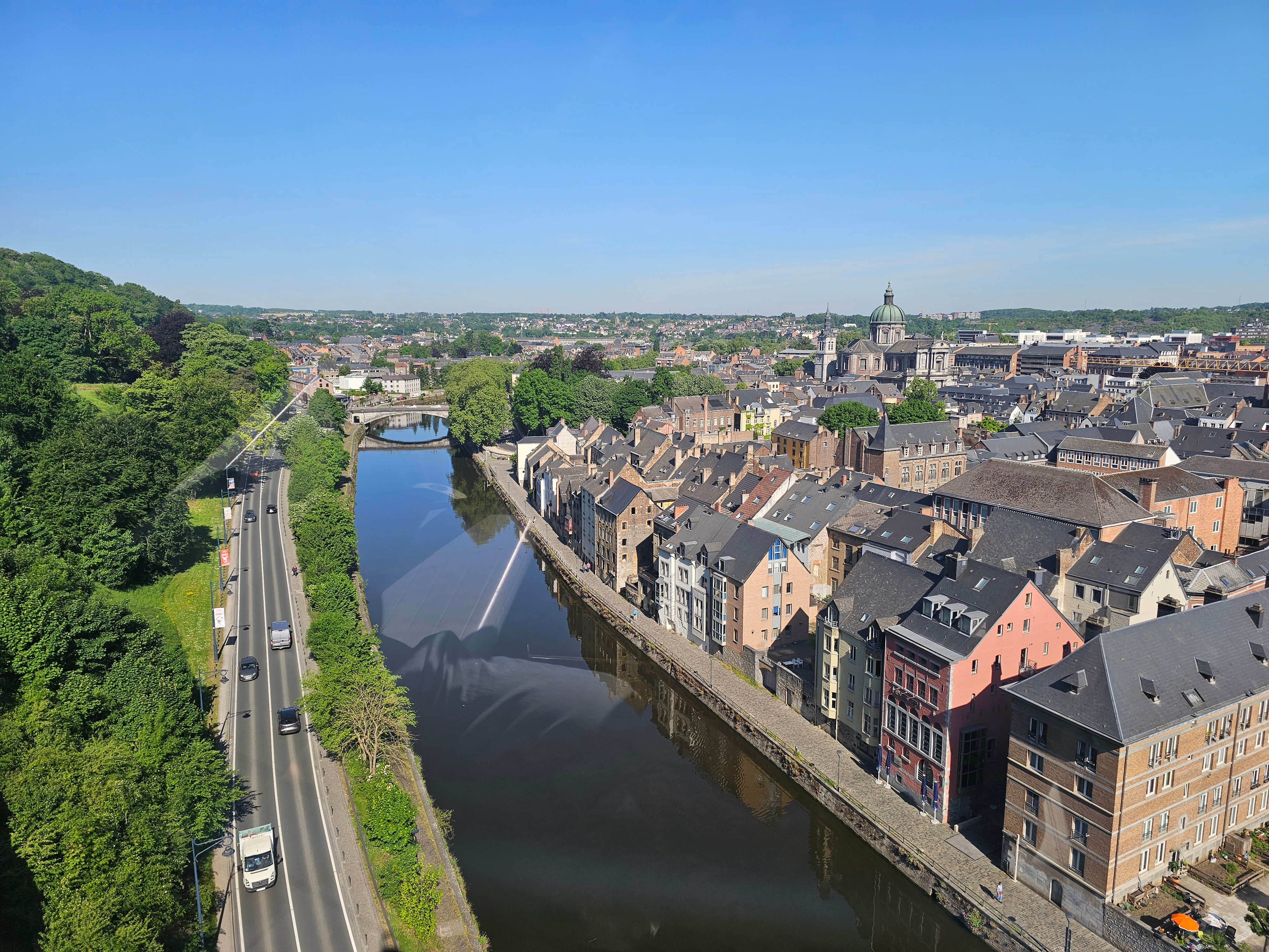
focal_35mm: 23
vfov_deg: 58.9
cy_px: 476
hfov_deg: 73.9
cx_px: 634
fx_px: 843
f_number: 1.7
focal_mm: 6.3
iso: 10
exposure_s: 1/351
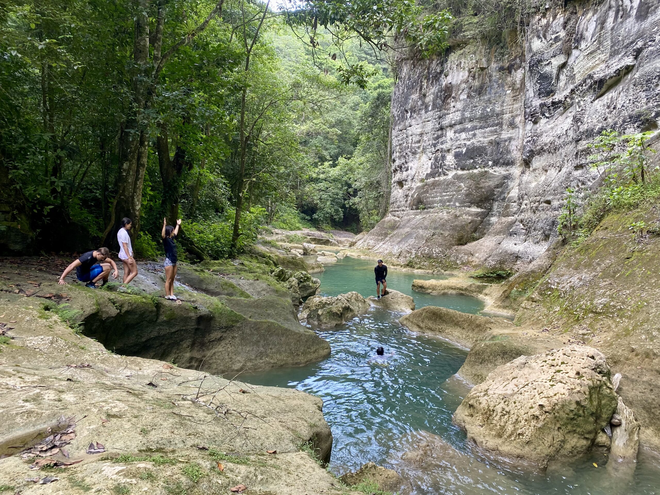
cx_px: 330
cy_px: 248
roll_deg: -1.1
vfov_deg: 53.1
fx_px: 496
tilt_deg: -5.7
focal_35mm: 26
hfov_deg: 67.3
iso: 64
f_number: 1.8
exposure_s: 1/121
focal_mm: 4.25
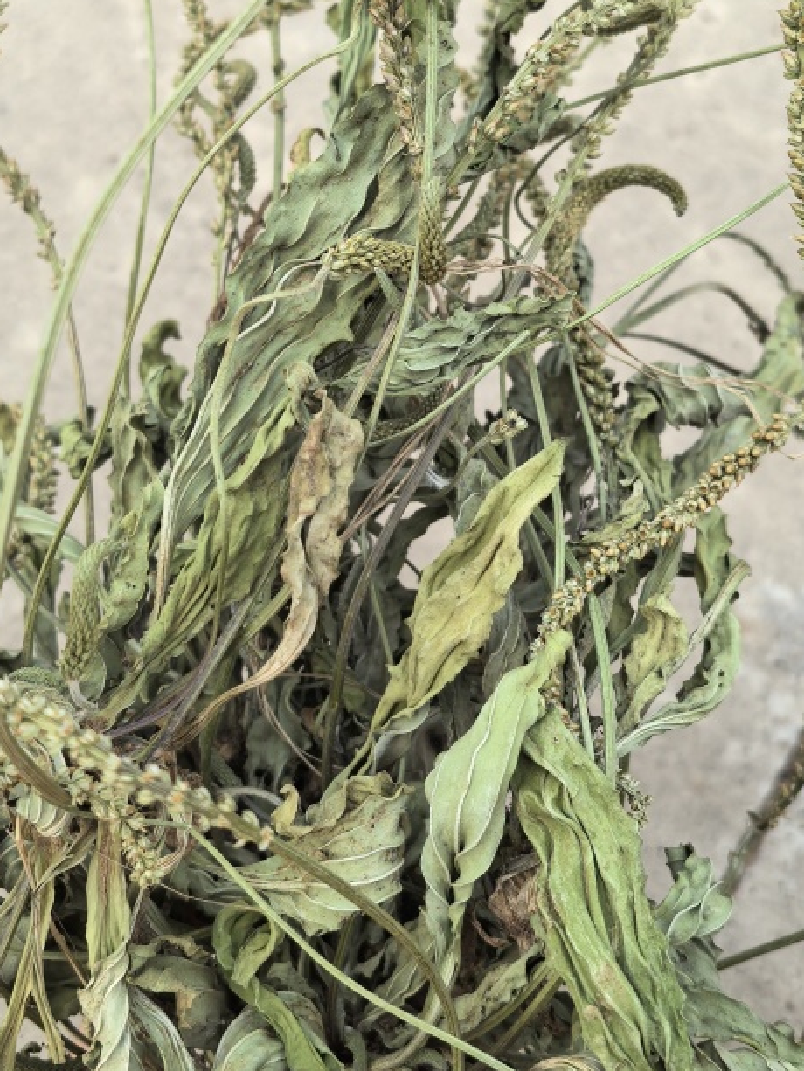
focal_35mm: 47
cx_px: 386
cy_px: 385
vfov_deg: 40.1
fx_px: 1455
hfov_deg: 30.9
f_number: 2
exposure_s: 1/996
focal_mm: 6.35
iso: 64
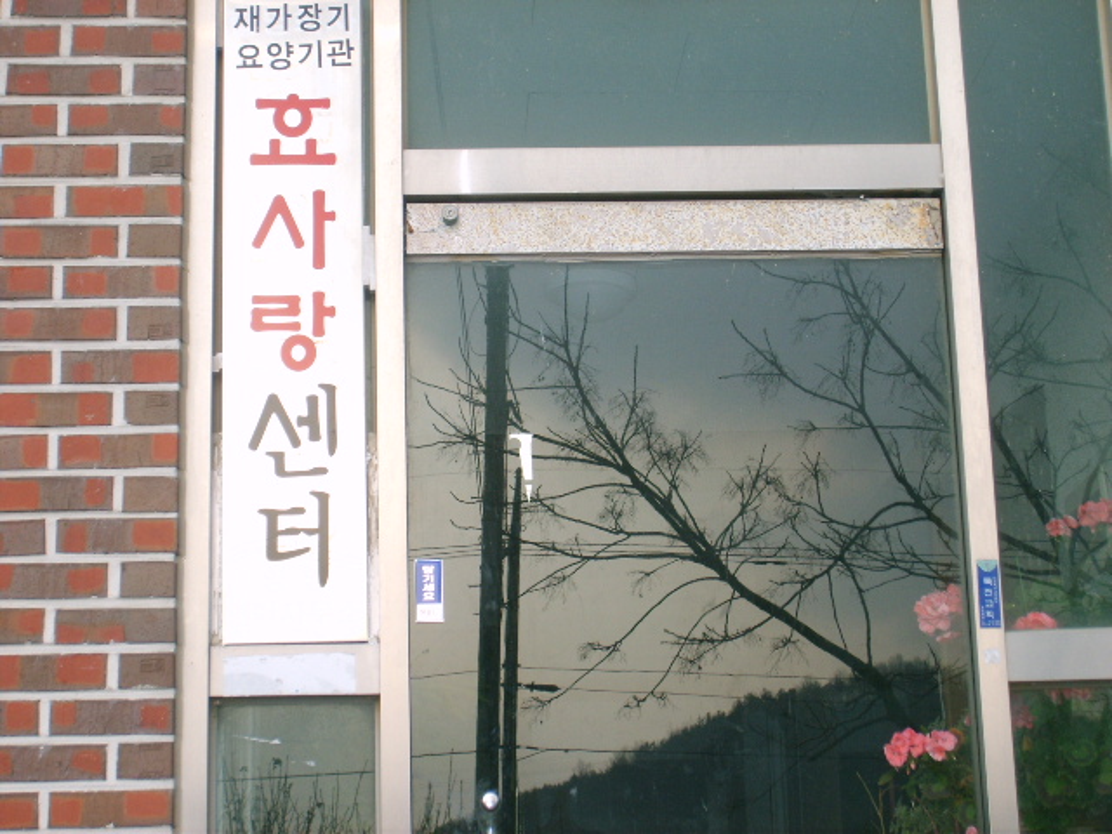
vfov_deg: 20.4
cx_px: 556
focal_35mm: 72
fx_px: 2313
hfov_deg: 27.0
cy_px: 417
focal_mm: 12
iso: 85
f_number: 3.9
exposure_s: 1/250
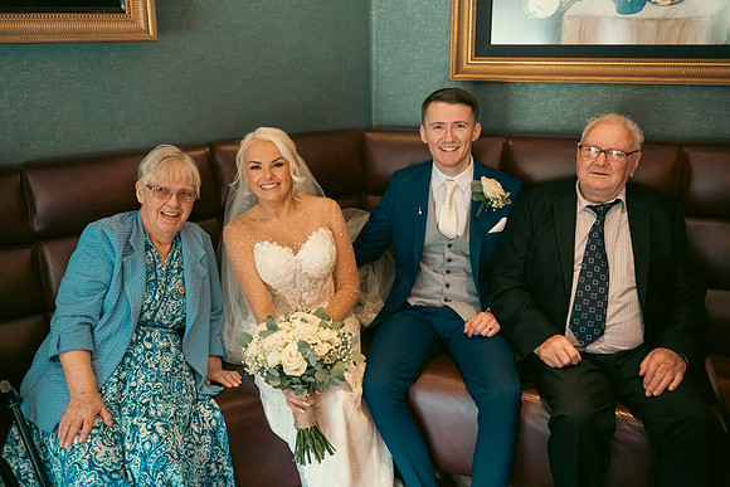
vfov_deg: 37.9
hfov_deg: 54.4
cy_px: 244
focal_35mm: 35
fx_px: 710
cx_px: 365
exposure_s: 1/160
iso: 800
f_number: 3.5
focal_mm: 35
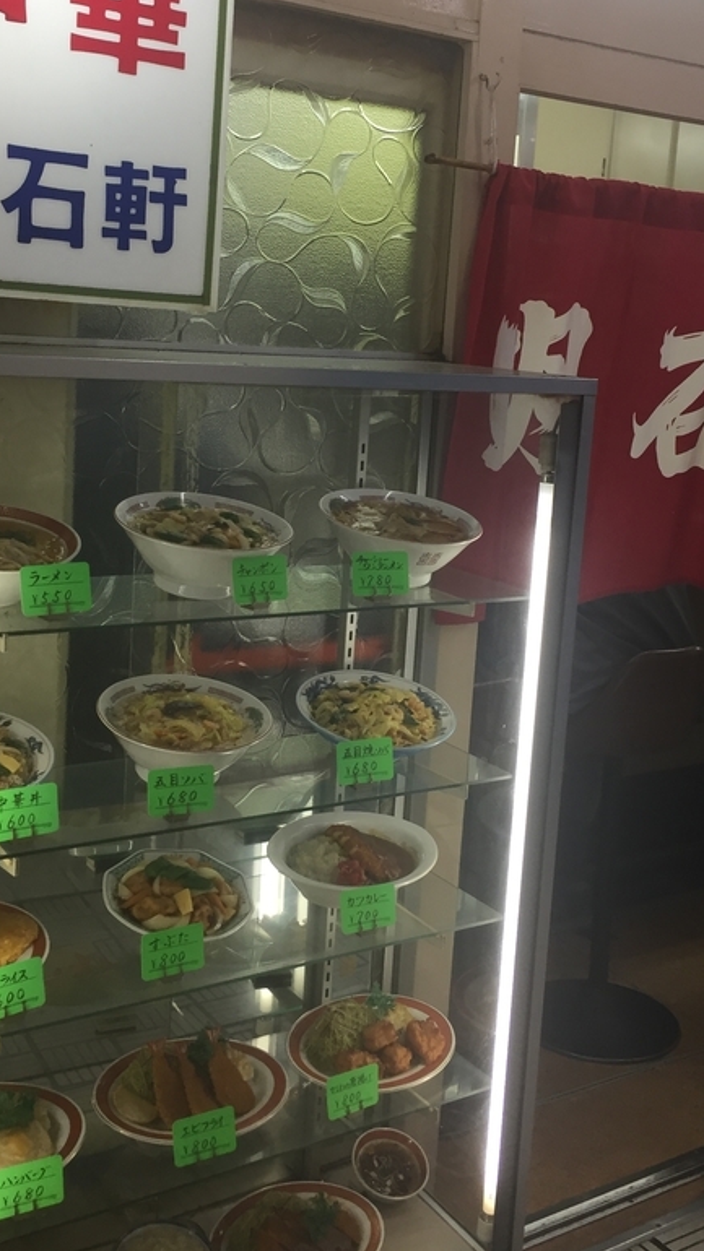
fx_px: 1394
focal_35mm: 42
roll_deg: -3.5
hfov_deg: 28.3
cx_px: 363
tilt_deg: -8.2
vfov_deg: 48.2
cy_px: 520
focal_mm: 4.15
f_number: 2.2
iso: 32
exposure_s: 1/40
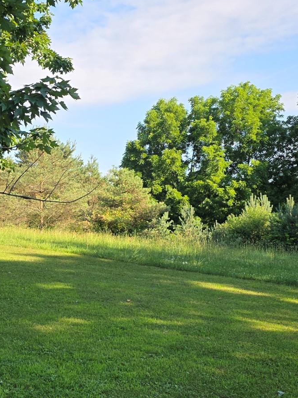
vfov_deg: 36.0
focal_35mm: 53
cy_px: 237
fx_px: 608
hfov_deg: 26.9
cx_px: 55
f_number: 1.7
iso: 80
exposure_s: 1/2140
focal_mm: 6.3
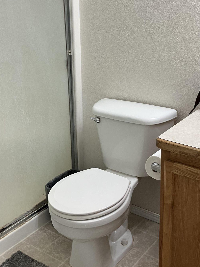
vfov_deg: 39.3
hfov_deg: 30.2
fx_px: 370
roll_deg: +2.5
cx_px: 90
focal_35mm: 48
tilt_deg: -15.9
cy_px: 96
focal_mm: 3.99
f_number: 1.8
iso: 50
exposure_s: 1/60
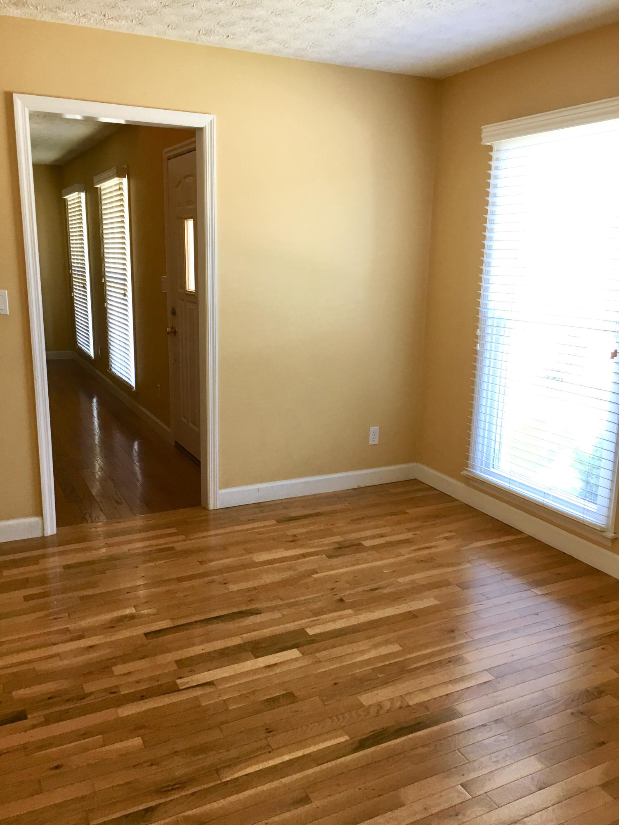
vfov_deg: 61.7
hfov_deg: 48.2
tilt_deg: -9.4
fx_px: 691
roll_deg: -1.6
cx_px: 310
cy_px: 412
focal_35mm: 29
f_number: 2.2
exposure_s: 1/15
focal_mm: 4.15
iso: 25
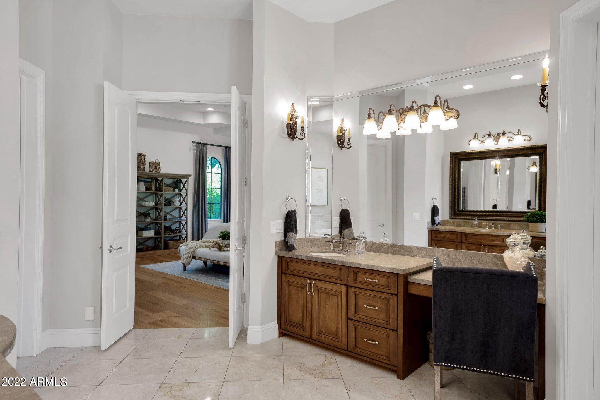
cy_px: 200
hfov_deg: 78.6
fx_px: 367
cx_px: 300
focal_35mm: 22
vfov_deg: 57.3
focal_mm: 22
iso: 80
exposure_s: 1/2.5
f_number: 8
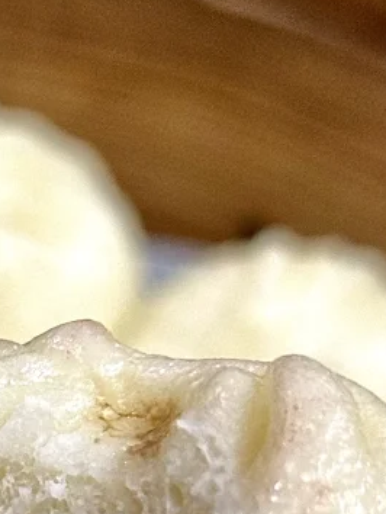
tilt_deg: -41.4
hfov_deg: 7.5
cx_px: -149
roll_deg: -6.9
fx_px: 2896
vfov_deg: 9.9
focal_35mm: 195
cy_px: 727
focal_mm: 6.76
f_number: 1.78
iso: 160
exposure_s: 1/50
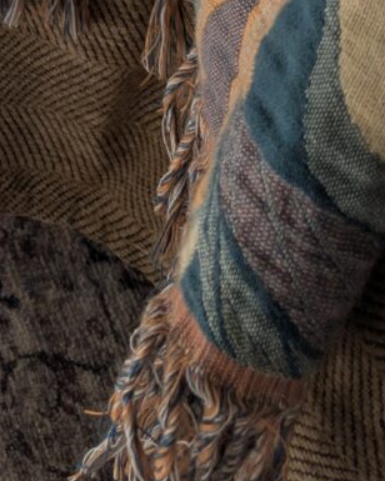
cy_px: -926
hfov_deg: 9.0
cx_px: -526
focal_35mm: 156
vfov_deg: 9.7
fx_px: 2222
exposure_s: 1/210
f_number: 1.68
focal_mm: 6.9
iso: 17
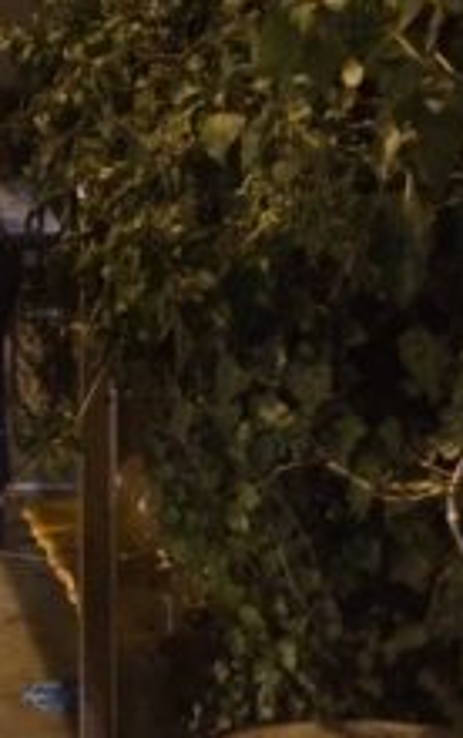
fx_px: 1551
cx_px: -168
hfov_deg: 16.0
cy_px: 290
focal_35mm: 77
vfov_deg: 26.7
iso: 500
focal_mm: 4.12
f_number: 2.2
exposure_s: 1/15
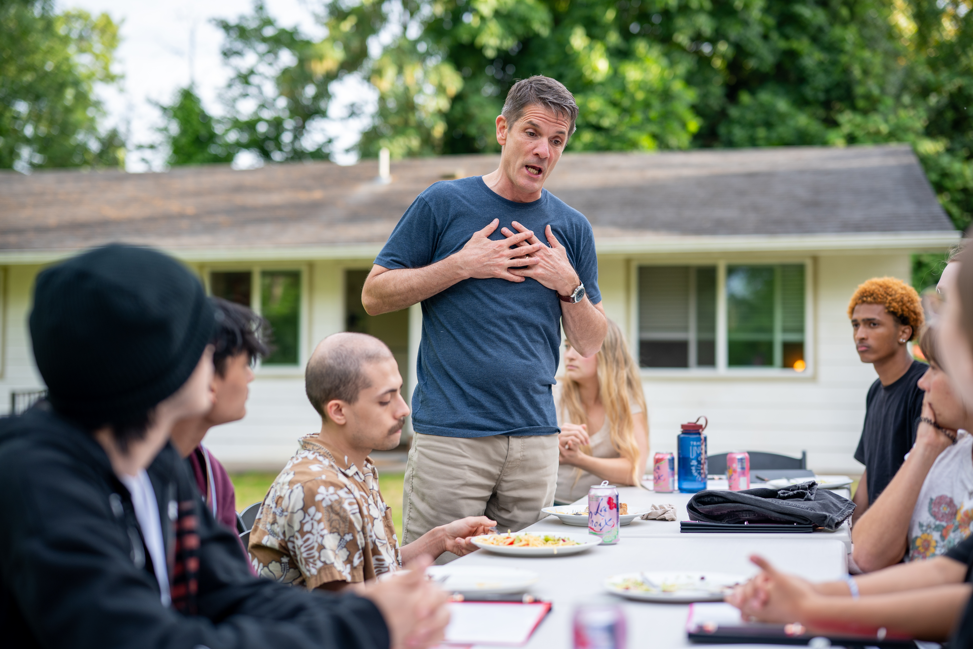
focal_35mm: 50
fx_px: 1351
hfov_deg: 39.6
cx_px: 486
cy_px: 324
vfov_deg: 27.0
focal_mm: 50
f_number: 1.8
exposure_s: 1/1000
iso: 100
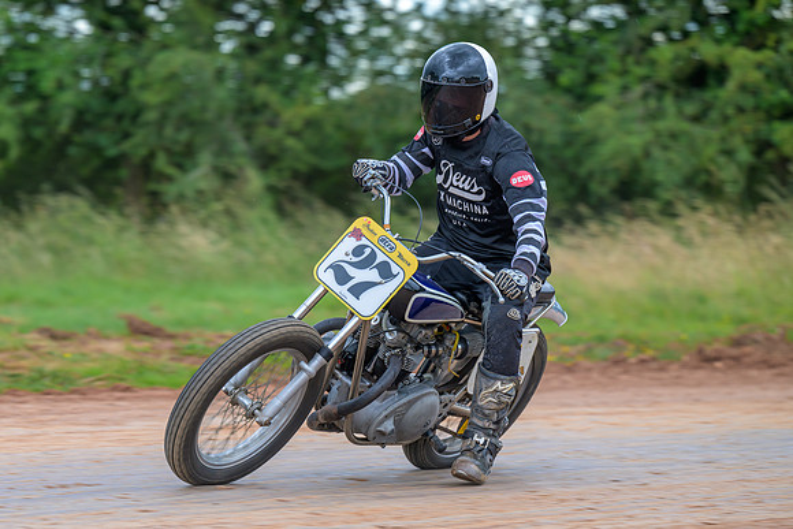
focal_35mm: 218
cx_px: 295
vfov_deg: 6.3
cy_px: 306
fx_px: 4799
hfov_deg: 9.4
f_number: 4
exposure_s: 1/320
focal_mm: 170
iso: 200
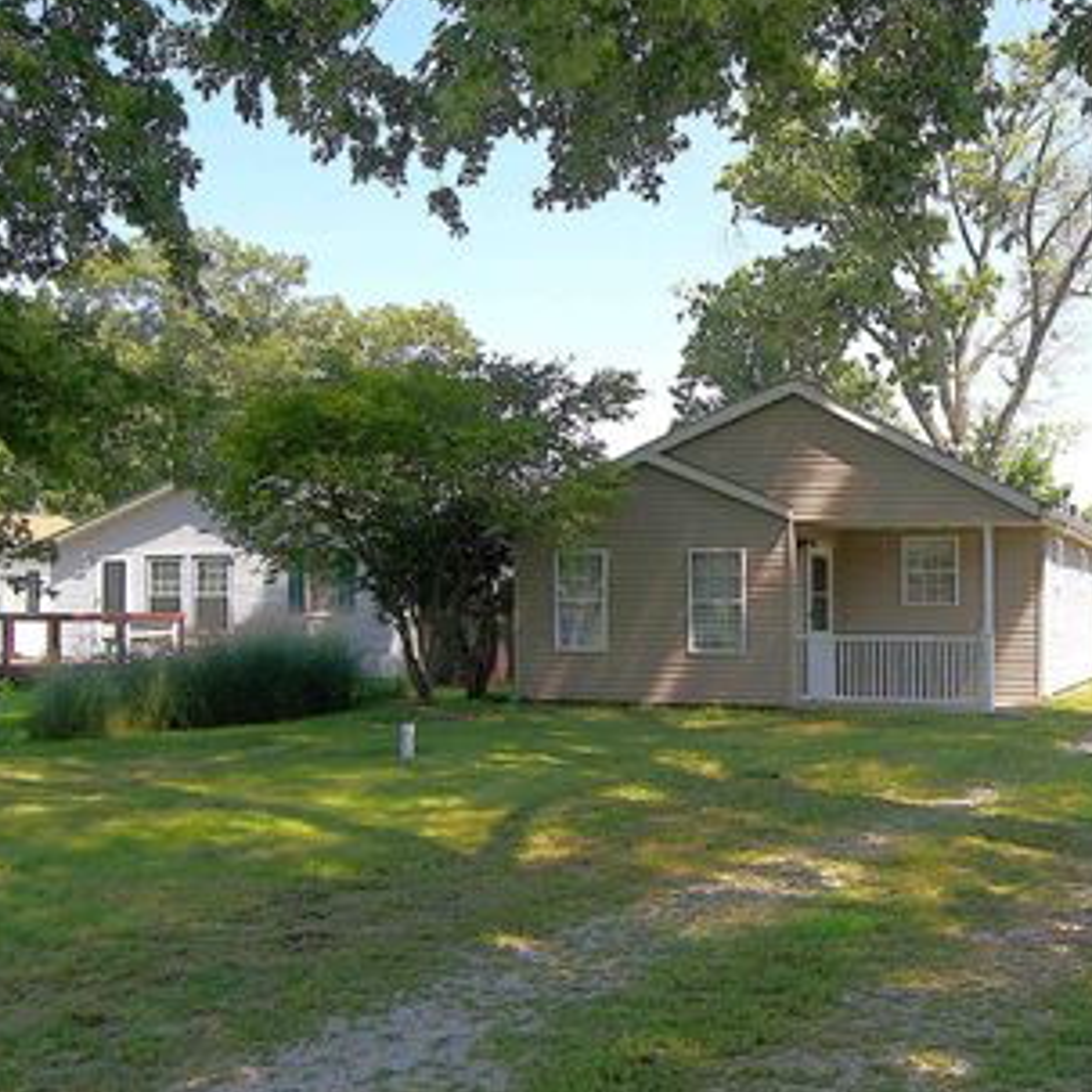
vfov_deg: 47.2
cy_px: 587
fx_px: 1249
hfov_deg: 45.8
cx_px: 800
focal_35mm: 35
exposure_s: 1/500
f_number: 2.8
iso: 50
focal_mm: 5
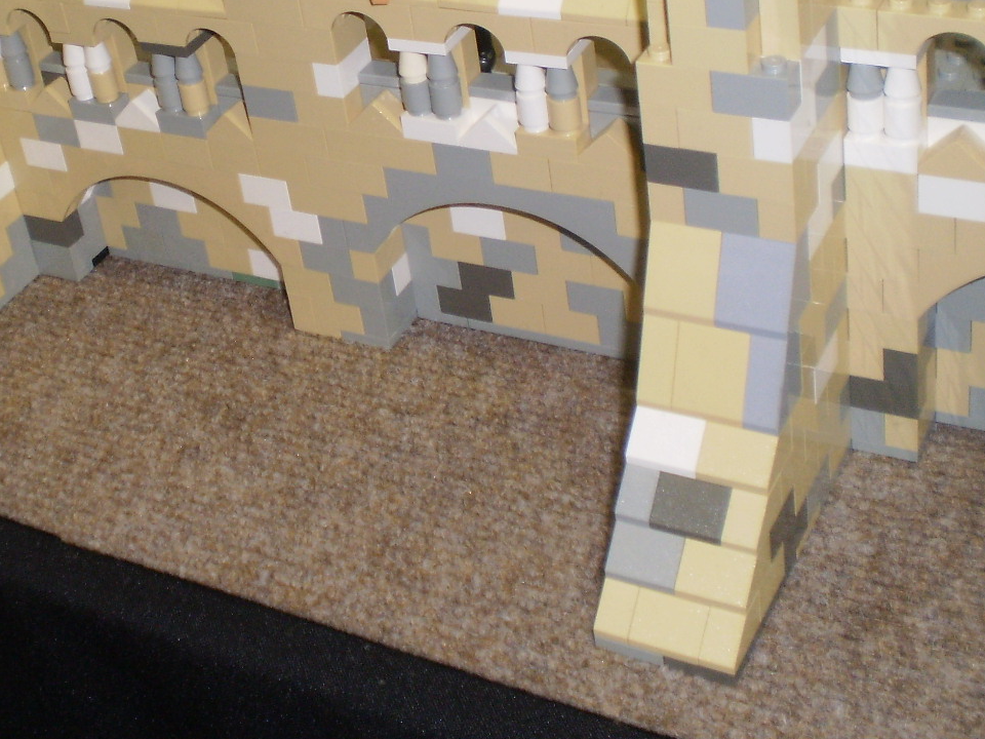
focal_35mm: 60
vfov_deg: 24.0
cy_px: 130
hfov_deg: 31.8
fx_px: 1707
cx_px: 294
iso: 125
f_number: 3.1
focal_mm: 6.3
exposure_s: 1/30
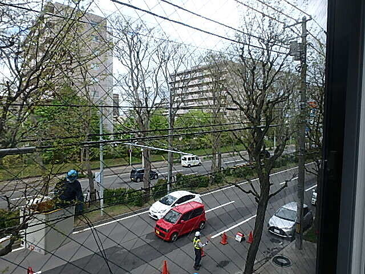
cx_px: 182
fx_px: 221
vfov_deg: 63.4
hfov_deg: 79.0
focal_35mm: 21
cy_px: 137
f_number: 3.5
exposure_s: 1/640
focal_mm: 3.7
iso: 125
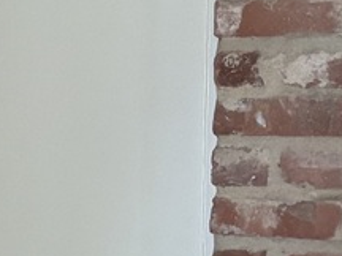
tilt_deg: -6.8
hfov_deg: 9.6
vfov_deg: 8.5
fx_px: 1709
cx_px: -580
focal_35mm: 173
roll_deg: +2.6
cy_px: 297
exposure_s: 1/60
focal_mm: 5.96
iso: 400
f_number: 1.6
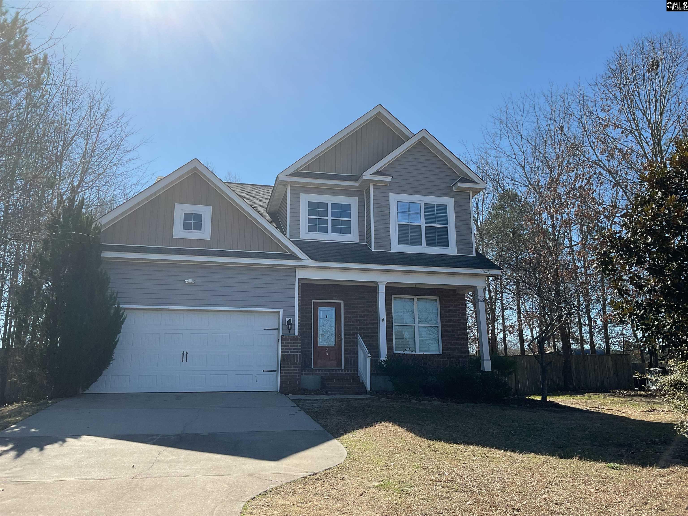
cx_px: 344
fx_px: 576
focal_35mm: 29
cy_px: 258
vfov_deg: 48.2
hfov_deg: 61.7
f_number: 1.8
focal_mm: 3
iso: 16
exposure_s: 1/1848
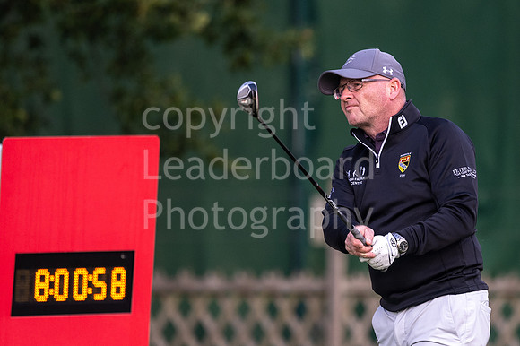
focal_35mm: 651
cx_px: 375
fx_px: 9391
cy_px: 211
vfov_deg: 2.1
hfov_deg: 3.2
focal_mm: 300
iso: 400
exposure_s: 1/640
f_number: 4
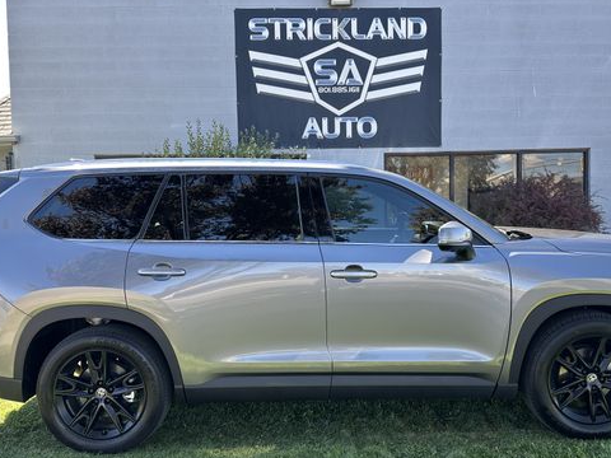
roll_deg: +1.0
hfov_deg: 56.8
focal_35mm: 32
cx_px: 327
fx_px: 565
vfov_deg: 44.1
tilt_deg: -1.8
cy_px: 249
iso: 80
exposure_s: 1/292
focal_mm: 6.86
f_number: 1.78
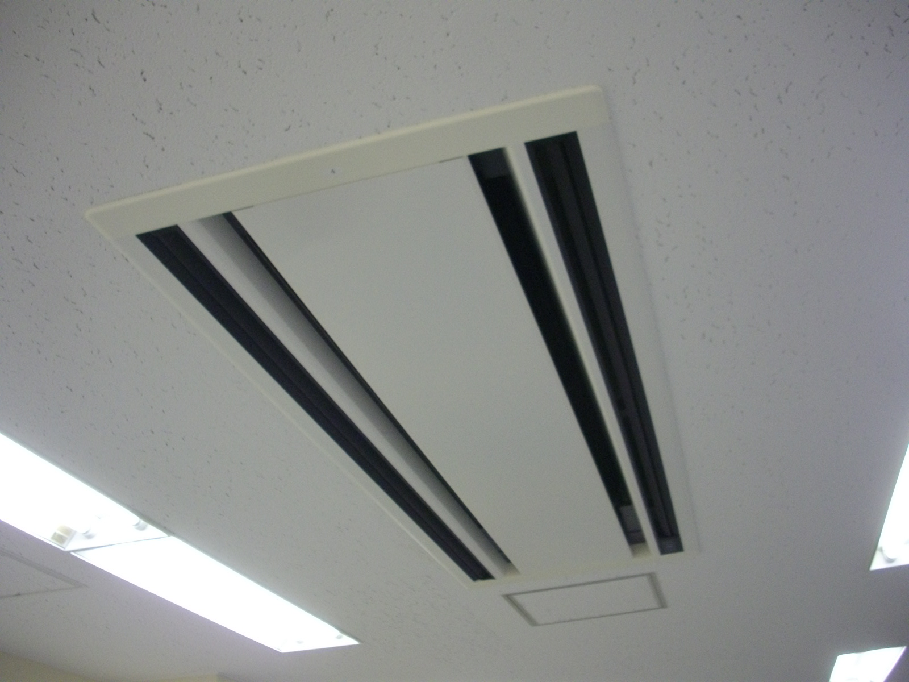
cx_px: 454
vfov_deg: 38.7
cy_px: 341
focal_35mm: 37
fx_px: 972
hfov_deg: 50.1
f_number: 2.8
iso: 200
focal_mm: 6.2
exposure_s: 1/80
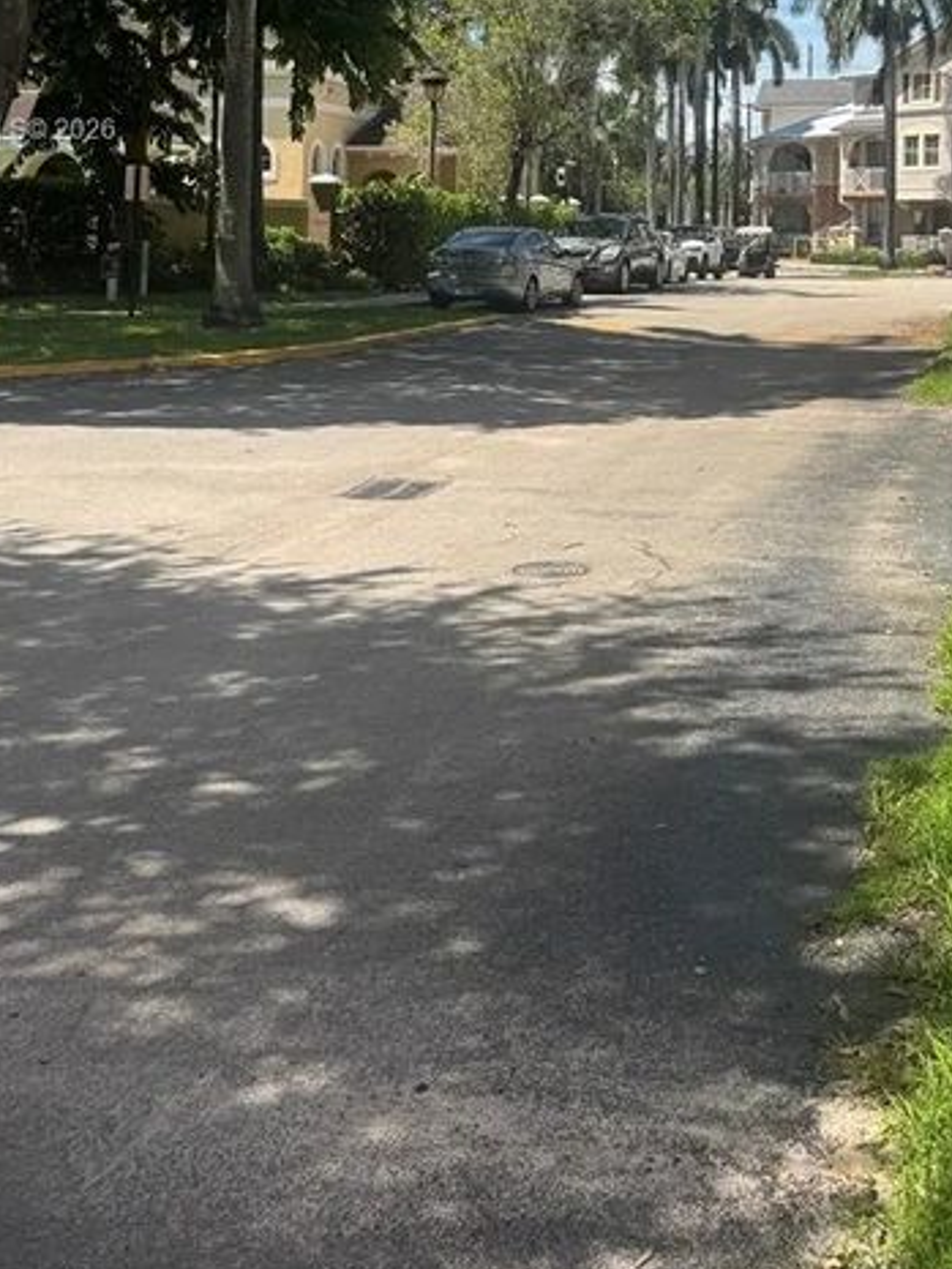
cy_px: 132
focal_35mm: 44
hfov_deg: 32.6
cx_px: 630
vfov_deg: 39.9
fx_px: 1613
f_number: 1.78
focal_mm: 6.76
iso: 80
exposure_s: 1/3096
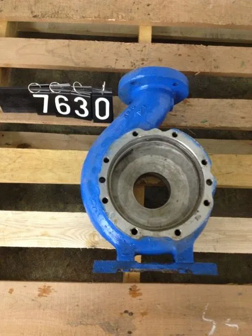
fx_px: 340
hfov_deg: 40.7
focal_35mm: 35
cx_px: 126
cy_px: 168
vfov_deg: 52.6
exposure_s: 1/20
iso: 400
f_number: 2.4
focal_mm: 4.28
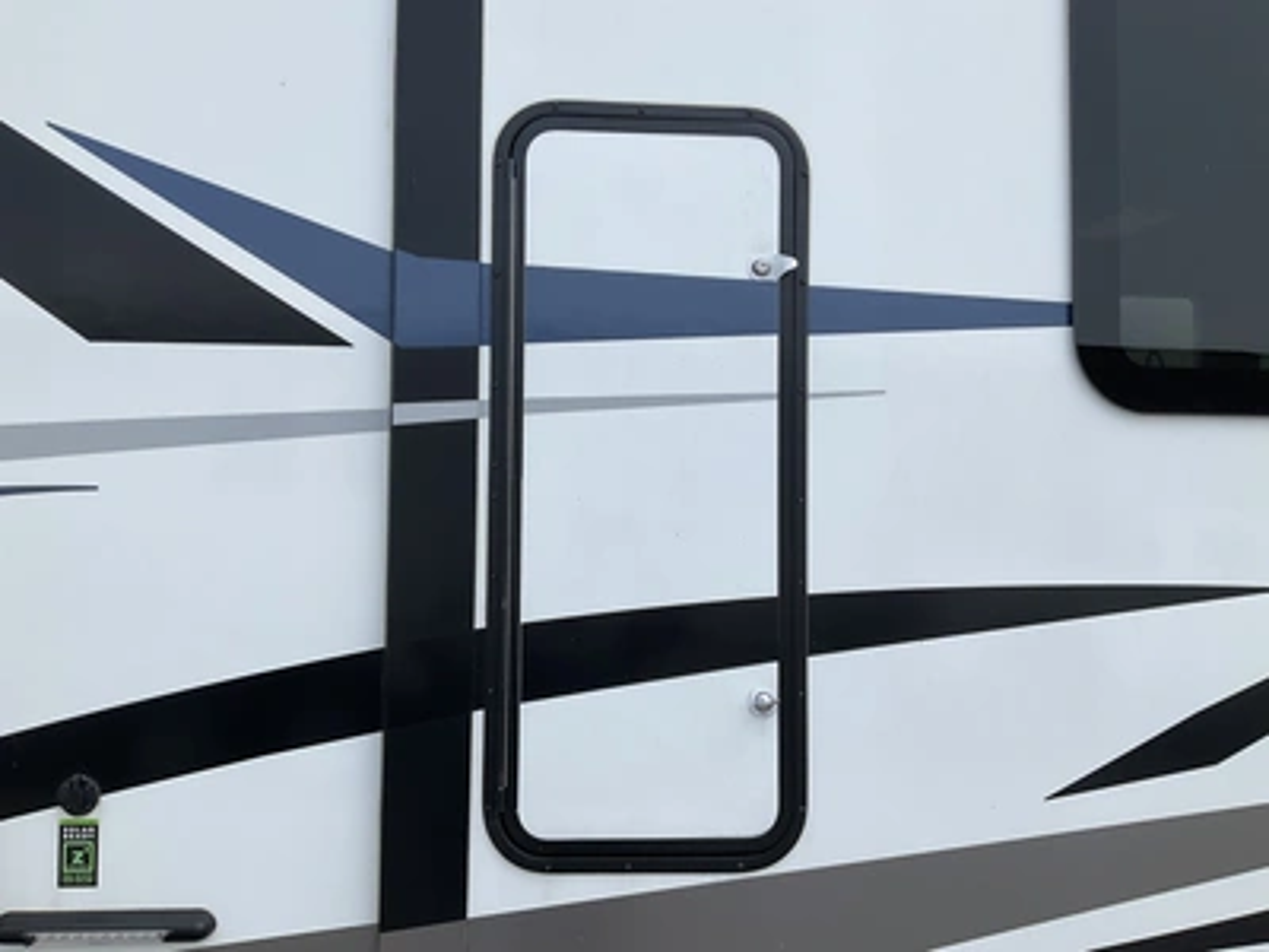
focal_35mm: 29
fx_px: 1063
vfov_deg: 48.2
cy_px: 476
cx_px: 634
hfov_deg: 61.7
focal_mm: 3
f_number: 1.8
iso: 25
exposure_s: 1/1577
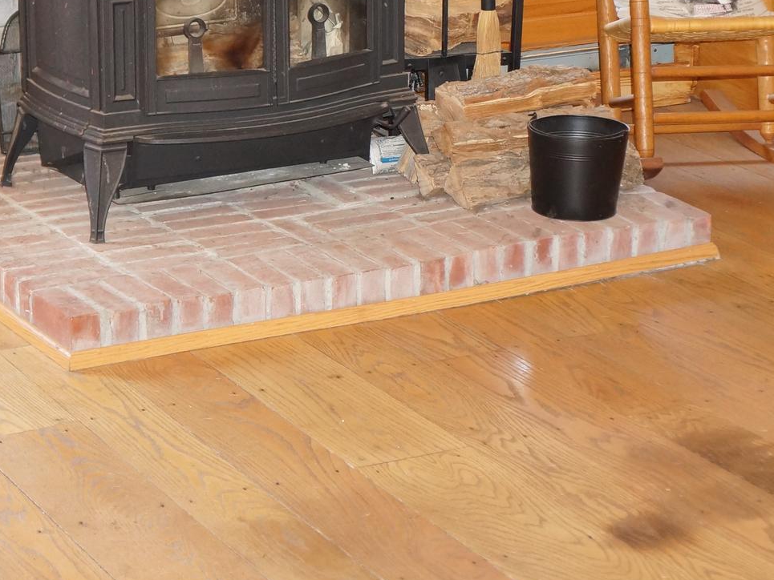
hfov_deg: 18.4
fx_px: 2393
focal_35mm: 107
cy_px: 111
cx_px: 331
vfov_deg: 13.8
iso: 1600
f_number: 4.5
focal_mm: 35
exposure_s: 1/60
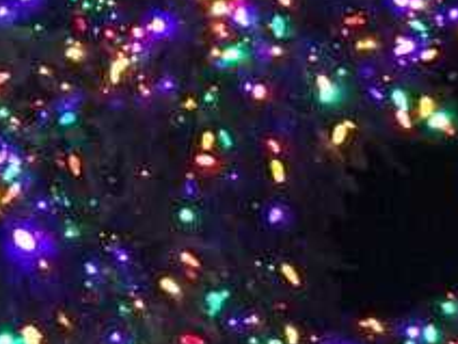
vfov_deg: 10.3
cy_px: -167
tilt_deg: +47.4
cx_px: -592
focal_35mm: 140
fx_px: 1852
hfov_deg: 11.8
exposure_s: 1/15
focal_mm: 4.15
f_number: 2.2
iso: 250
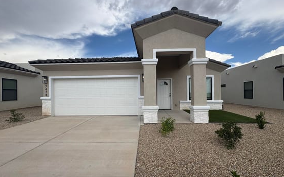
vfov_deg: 74.7
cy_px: 93
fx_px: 116
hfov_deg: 101.5
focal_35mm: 15
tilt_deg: +0.5
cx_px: 141
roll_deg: +0.5
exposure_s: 1/2146
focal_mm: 2.22
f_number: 2.2
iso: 50
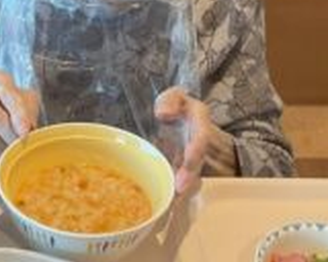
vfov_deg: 14.5
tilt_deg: -35.2
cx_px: 144
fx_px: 1029
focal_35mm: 106
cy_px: 102
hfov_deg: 18.1
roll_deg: -7.0
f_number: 1.8
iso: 64
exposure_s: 1/60
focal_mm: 3
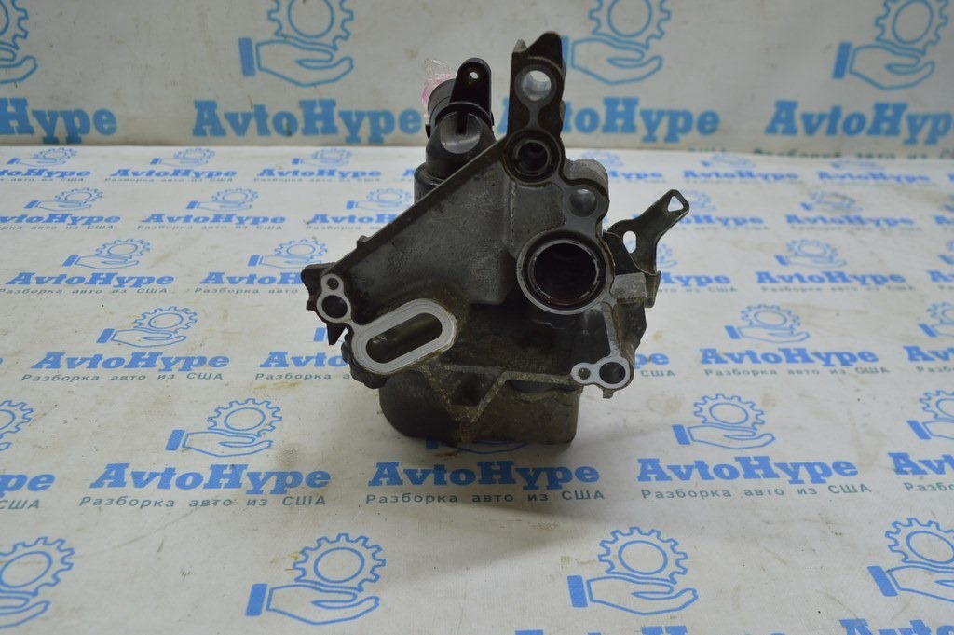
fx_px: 874
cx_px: 477
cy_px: 318
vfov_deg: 39.9
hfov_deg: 57.3
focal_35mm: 33
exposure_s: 1/40
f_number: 5.6
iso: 400
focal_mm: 22
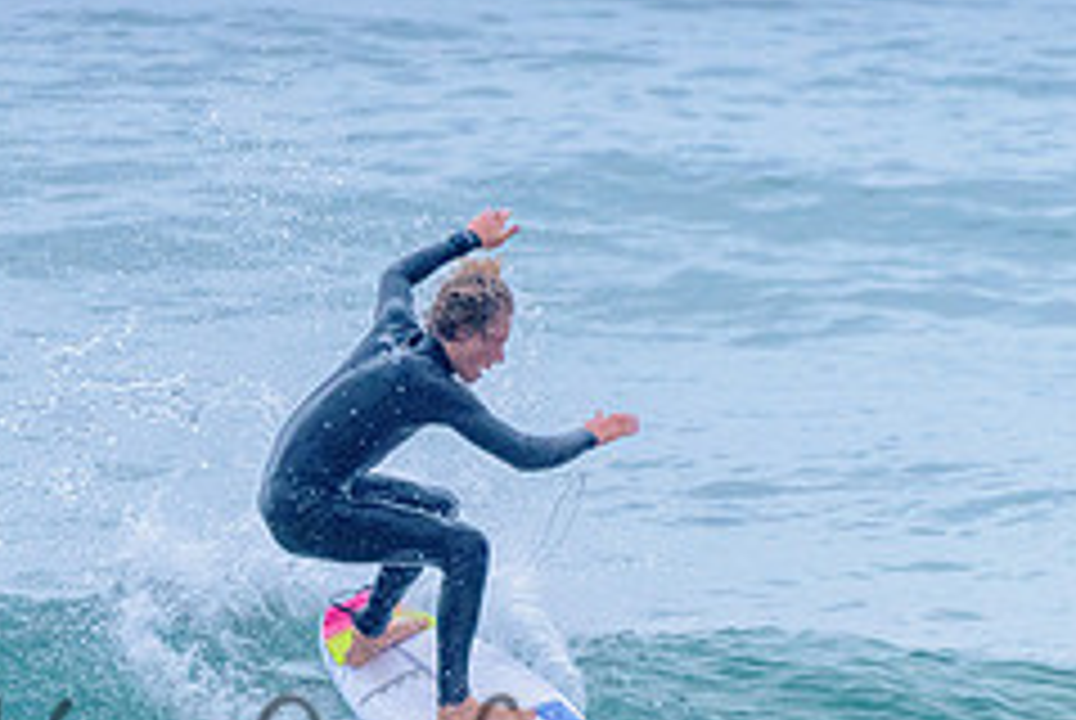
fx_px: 44409
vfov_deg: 0.9
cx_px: 392
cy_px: 609
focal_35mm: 1484
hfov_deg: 1.4
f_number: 5.6
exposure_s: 1/2000
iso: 3200
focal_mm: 500
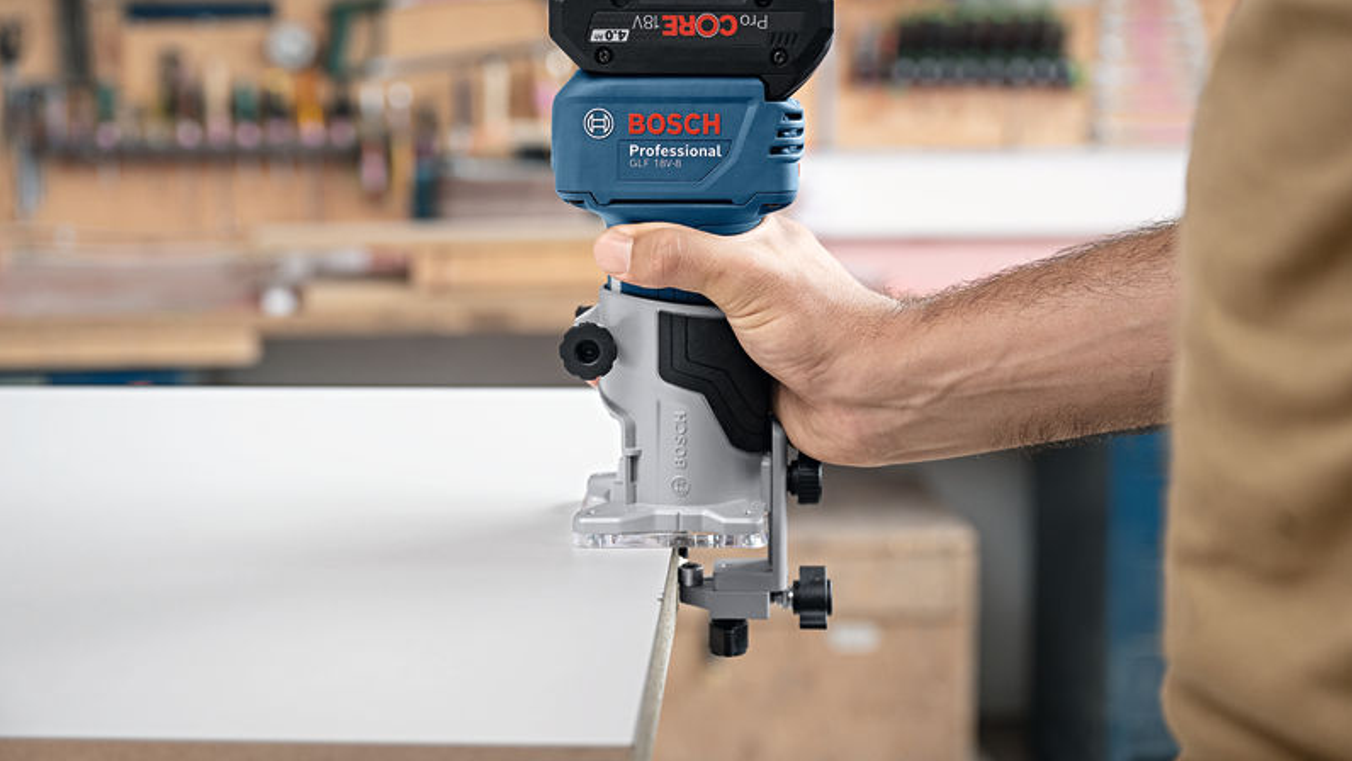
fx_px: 2151
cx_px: 678
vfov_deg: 20.0
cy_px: 317
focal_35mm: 60
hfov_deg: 34.9
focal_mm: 57
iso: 800
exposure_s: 1/60
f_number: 4
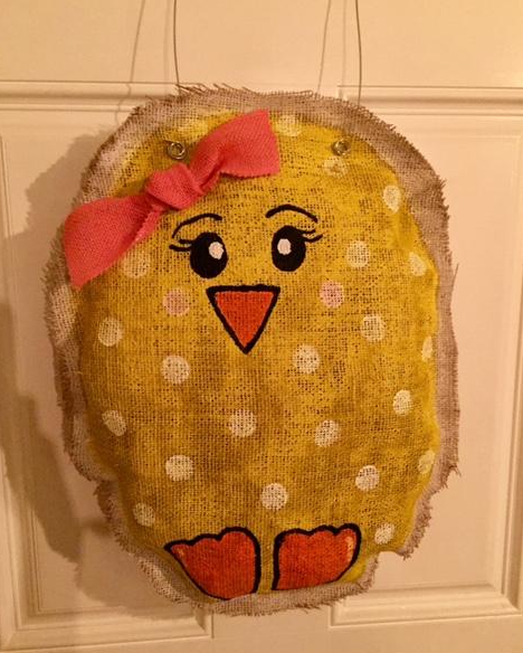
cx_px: 262
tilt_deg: -10.9
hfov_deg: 47.2
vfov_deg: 57.1
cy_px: 339
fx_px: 599
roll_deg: +0.4
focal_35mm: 31
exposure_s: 1/15
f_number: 2.2
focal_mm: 4.15
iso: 400
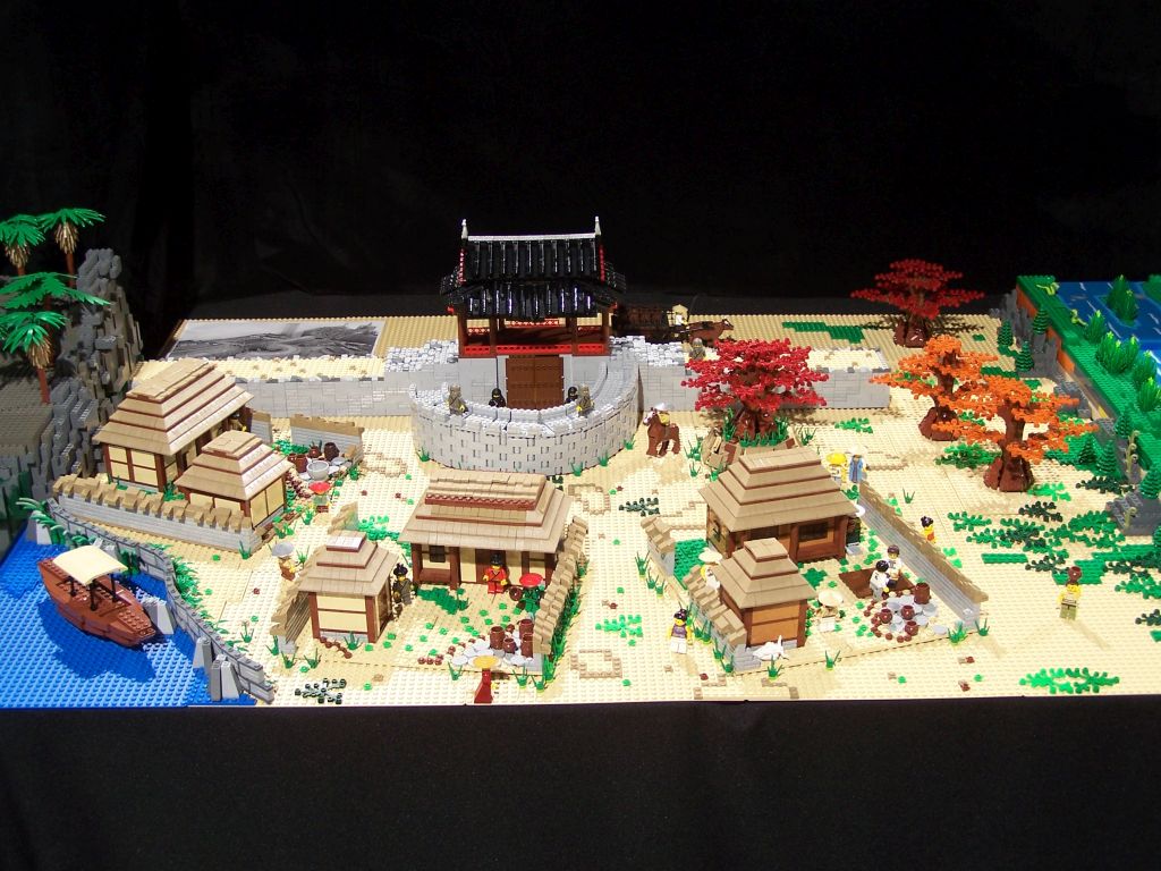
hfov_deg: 39.7
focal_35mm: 48
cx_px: 580
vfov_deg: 30.3
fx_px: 1610
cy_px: 436
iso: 80
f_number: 3
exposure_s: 1/3
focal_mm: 8
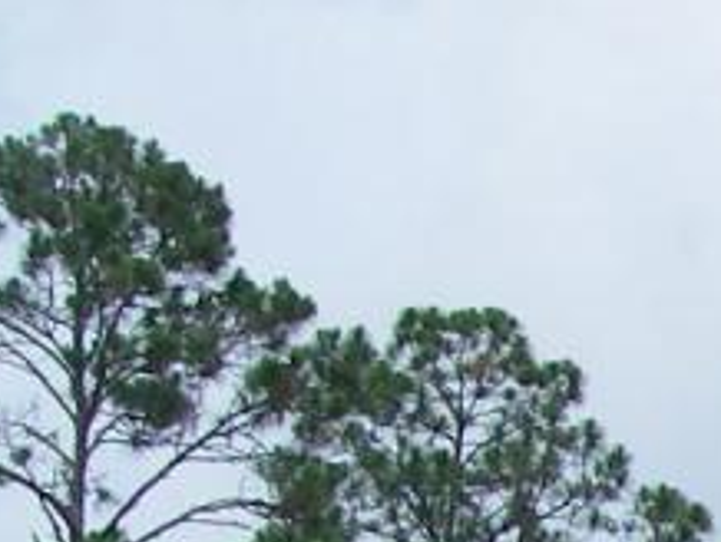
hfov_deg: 8.2
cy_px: 1576
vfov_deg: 6.2
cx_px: 1720
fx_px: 4650
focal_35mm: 223
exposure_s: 1/125
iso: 64
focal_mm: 6.3
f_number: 6.6
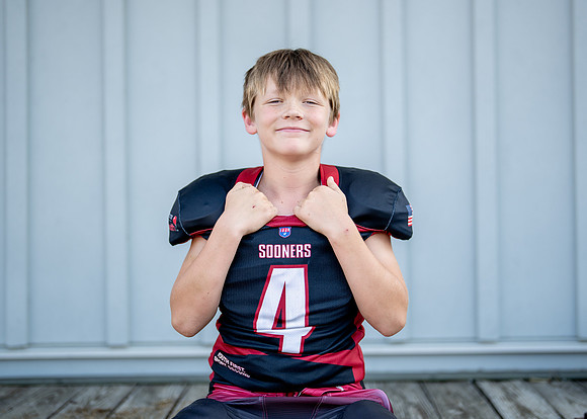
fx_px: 1000
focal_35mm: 60
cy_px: 195
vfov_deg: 23.7
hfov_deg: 32.7
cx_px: 313
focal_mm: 50
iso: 100
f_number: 1.2
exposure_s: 1/1600
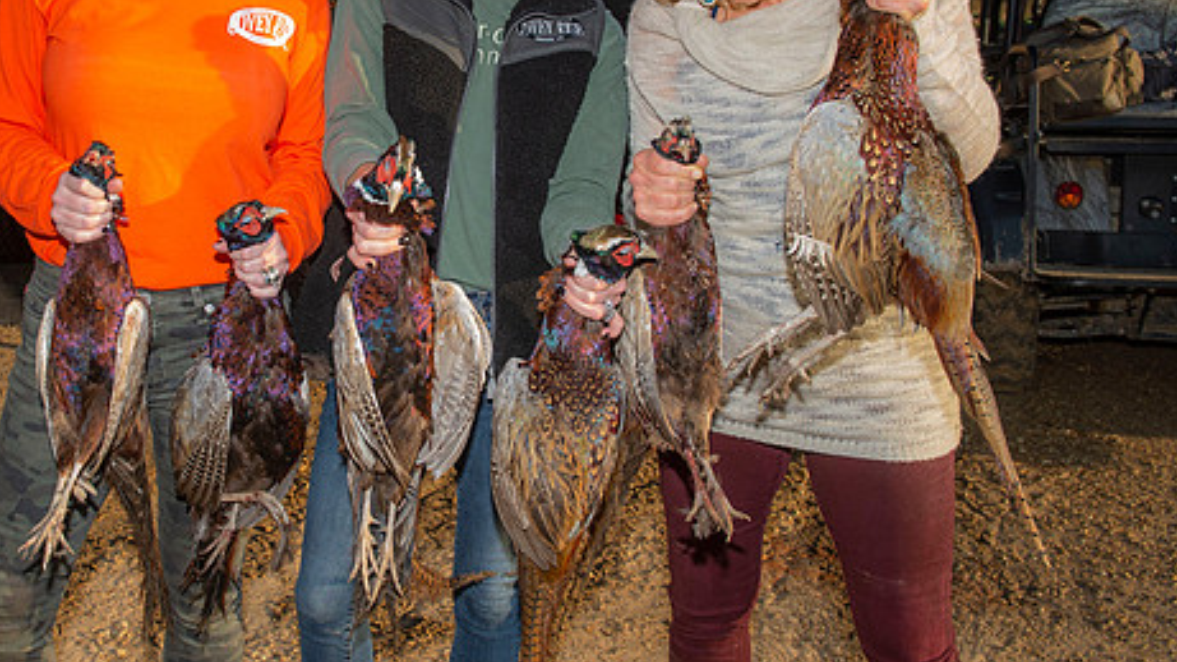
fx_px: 1435
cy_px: 227
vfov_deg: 25.8
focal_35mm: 46
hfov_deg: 44.1
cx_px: 413
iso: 50
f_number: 7.1
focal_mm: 28
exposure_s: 1/160
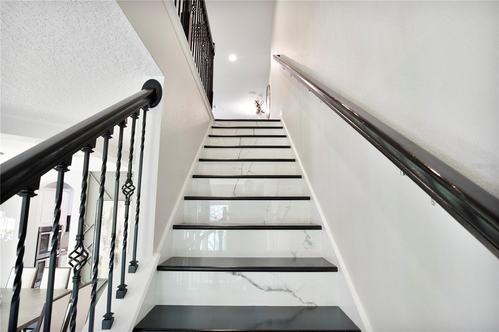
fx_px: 249
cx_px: 250
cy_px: 166
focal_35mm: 18
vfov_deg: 67.4
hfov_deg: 90.0
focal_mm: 12
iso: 640
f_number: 4
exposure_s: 1/4
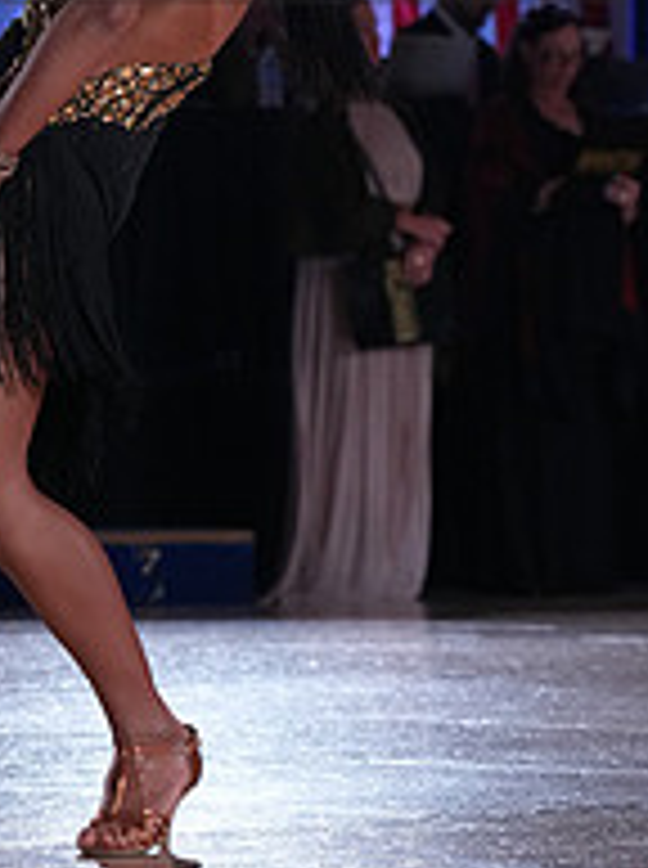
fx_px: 7613
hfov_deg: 4.9
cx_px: 7
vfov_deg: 6.5
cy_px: -144
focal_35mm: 304
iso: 2500
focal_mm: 105
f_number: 5
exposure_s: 1/400
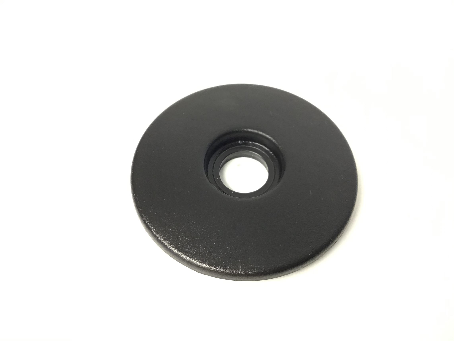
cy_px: 170
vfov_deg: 45.4
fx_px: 407
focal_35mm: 31
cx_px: 227
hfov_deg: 58.4
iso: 100
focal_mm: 3.3
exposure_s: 1/33
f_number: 2.4
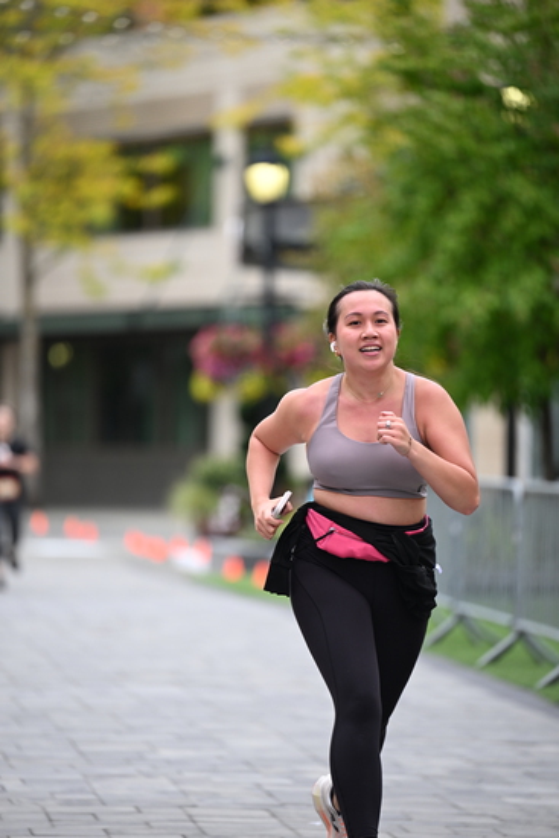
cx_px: 280
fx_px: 4655
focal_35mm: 200
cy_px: 419
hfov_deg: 6.9
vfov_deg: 10.3
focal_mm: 200
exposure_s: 1/1600
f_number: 2.8
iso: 640
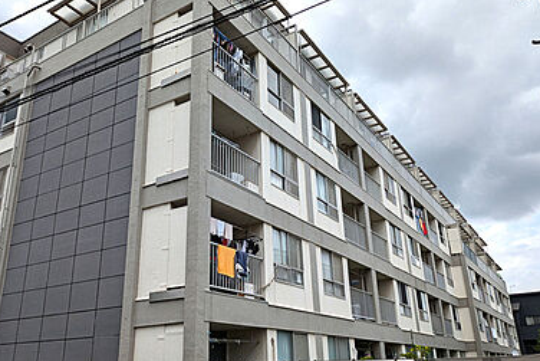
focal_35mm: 31
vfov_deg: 42.4
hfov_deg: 60.2
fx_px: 465
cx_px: 256
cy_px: 181
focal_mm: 5.43
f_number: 1.89
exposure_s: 1/2632
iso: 36
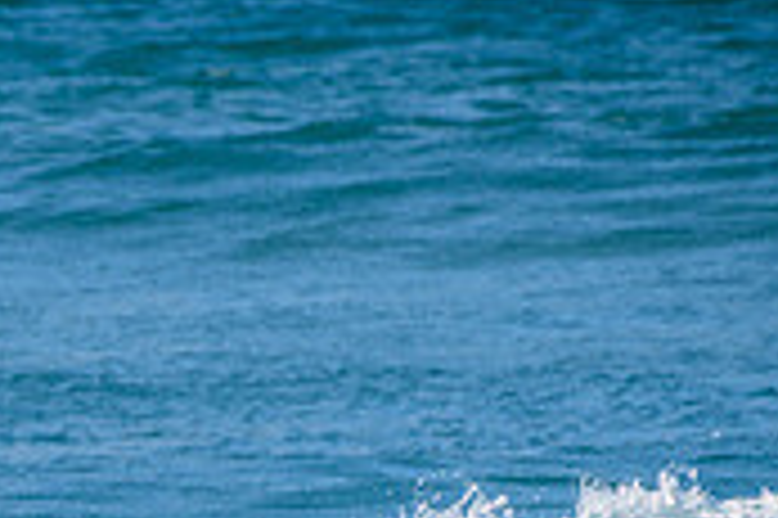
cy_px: 669
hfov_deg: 1.2
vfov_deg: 0.8
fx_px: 36228
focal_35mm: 1678
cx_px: -265
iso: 160
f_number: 5.6
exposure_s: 1/2000
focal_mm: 500
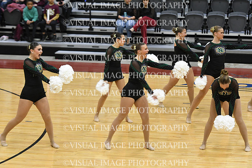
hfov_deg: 11.8
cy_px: 84
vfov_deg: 7.9
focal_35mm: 174
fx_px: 1218
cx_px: 126
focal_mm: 116
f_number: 2.8
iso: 3200
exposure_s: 1/400
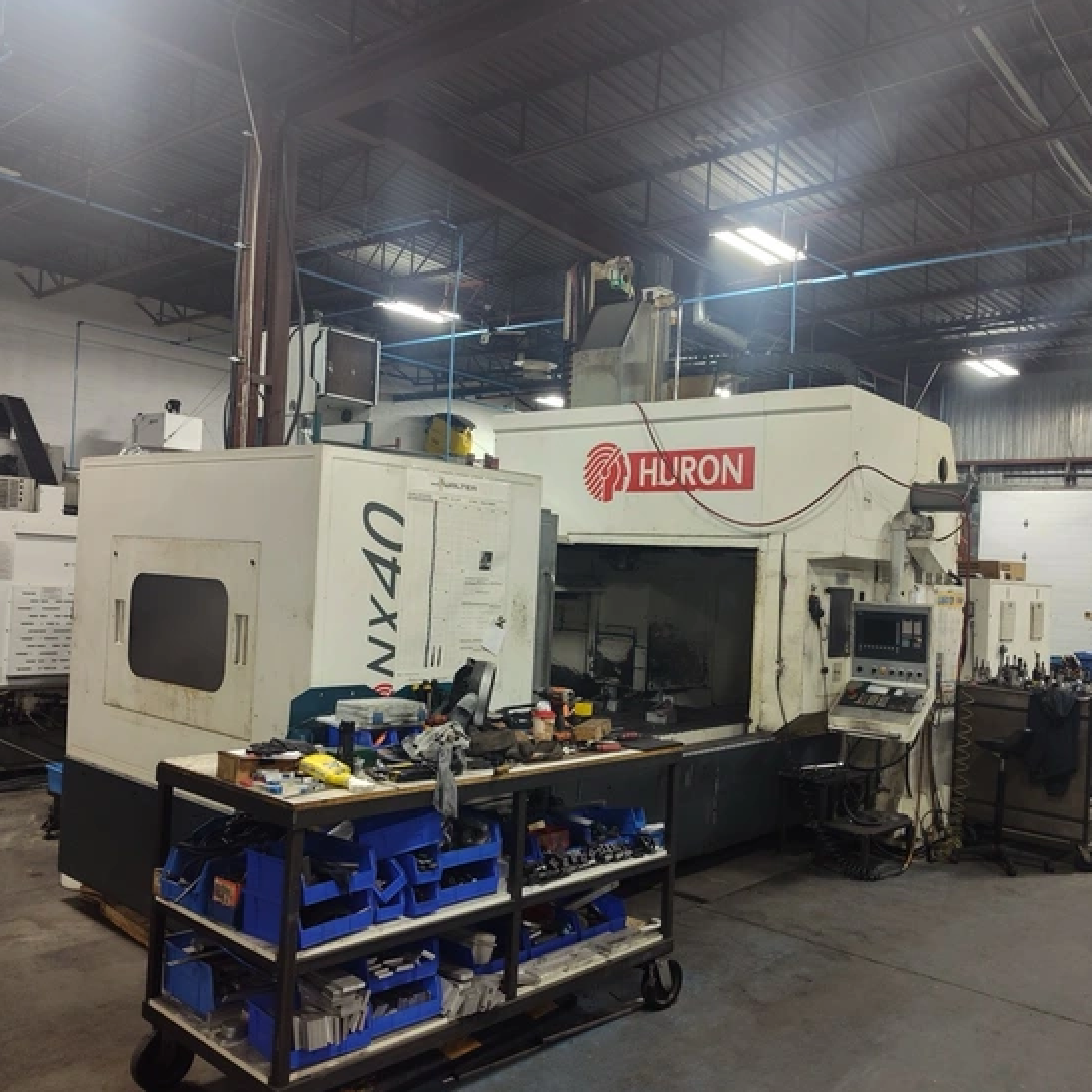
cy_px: 554
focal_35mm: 28
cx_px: 589
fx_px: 999
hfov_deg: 57.2
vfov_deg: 57.3
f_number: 1.8
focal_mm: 5.56
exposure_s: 1/60
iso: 669
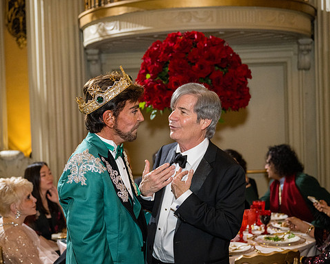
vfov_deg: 25.4
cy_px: 132
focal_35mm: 60
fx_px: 586
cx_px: 156
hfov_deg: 31.4
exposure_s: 1/125
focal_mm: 53
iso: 2000
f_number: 3.2
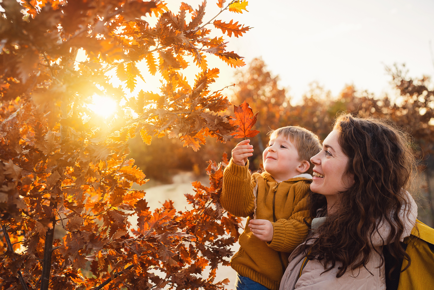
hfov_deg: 54.4
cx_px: 217
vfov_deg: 37.9
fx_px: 422
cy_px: 145
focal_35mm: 35
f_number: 2.8
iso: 400
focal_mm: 35
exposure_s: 1/800
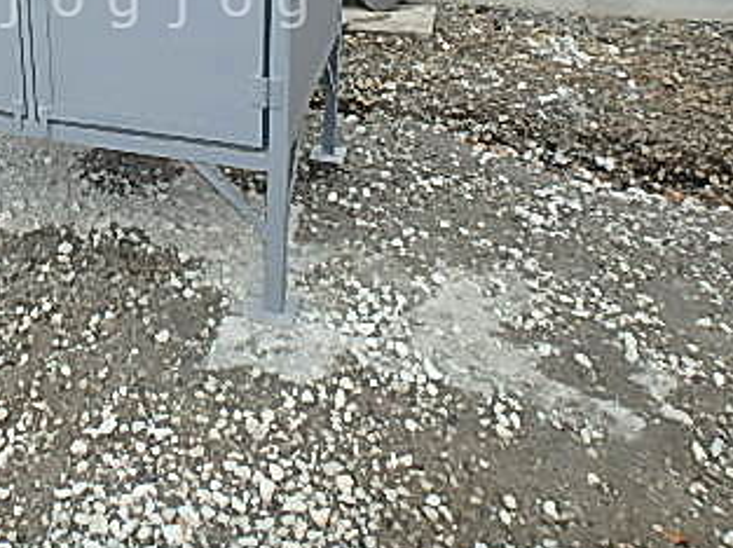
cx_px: 159
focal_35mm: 43
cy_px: 0
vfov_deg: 31.1
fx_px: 909
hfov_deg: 42.2
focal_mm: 3.7
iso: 125
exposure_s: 1/500
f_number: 3.5
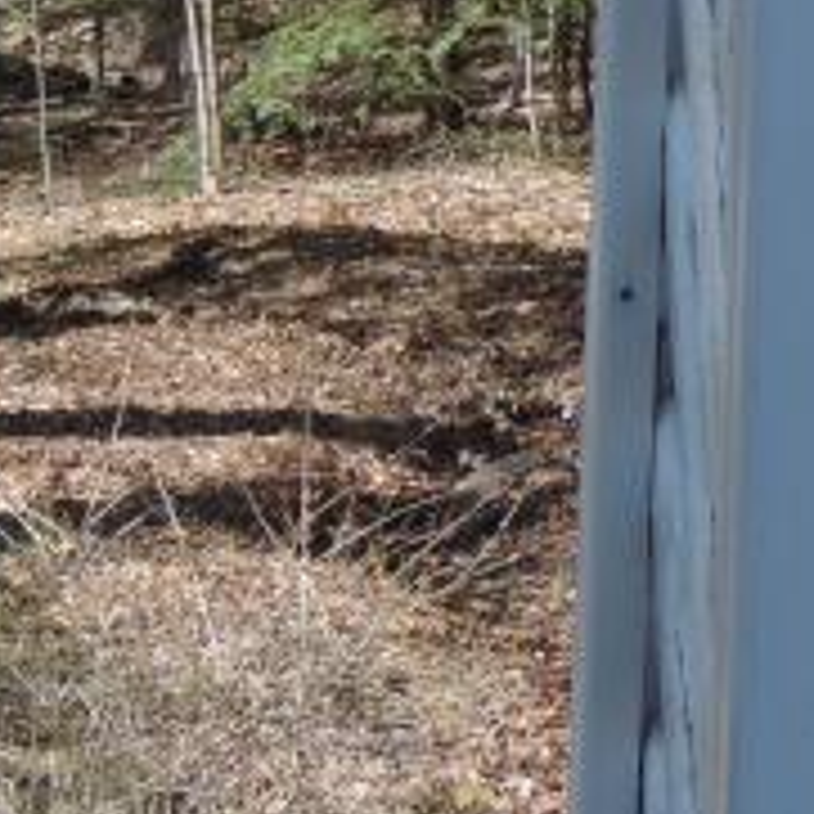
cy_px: 126
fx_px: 5720
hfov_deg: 7.8
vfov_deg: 8.1
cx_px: -711
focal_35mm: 215
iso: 80
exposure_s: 1/400
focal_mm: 7.6
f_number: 3.4
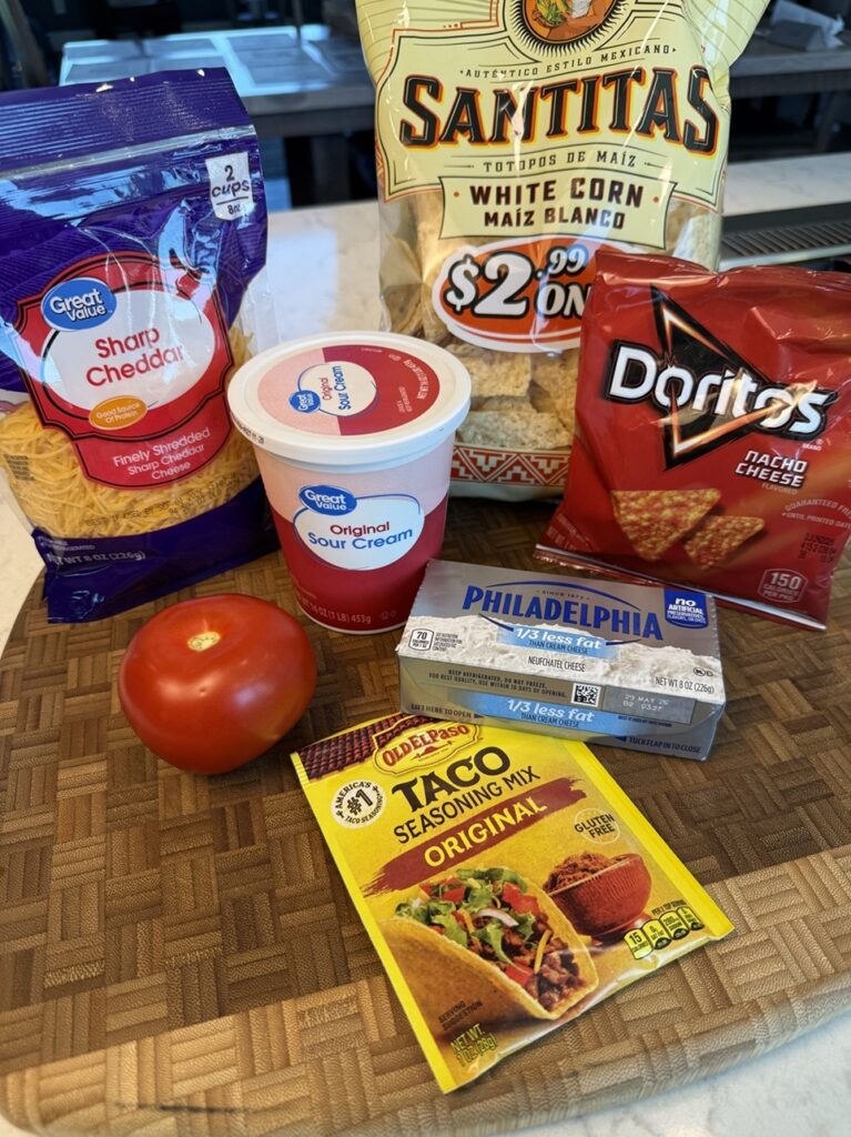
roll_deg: +0.7
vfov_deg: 71.6
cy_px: 568
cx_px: 426
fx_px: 787
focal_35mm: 24
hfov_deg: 56.8
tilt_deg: -40.6
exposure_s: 1/203
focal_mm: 6.76
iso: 64
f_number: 1.78
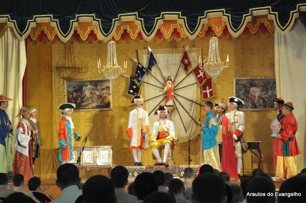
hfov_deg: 23.9
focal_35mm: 85
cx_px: 154
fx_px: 722
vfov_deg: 16.0
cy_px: 101
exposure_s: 1/13
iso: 1000
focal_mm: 56
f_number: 8
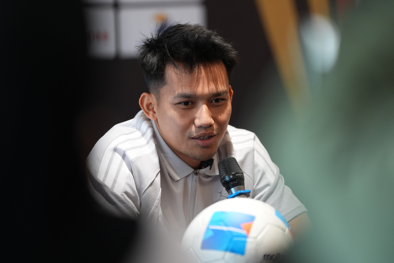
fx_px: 3283
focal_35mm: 300
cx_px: 197
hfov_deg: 6.9
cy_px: 132
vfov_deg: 4.6
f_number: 2.8
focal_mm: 300
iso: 1600
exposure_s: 1/100
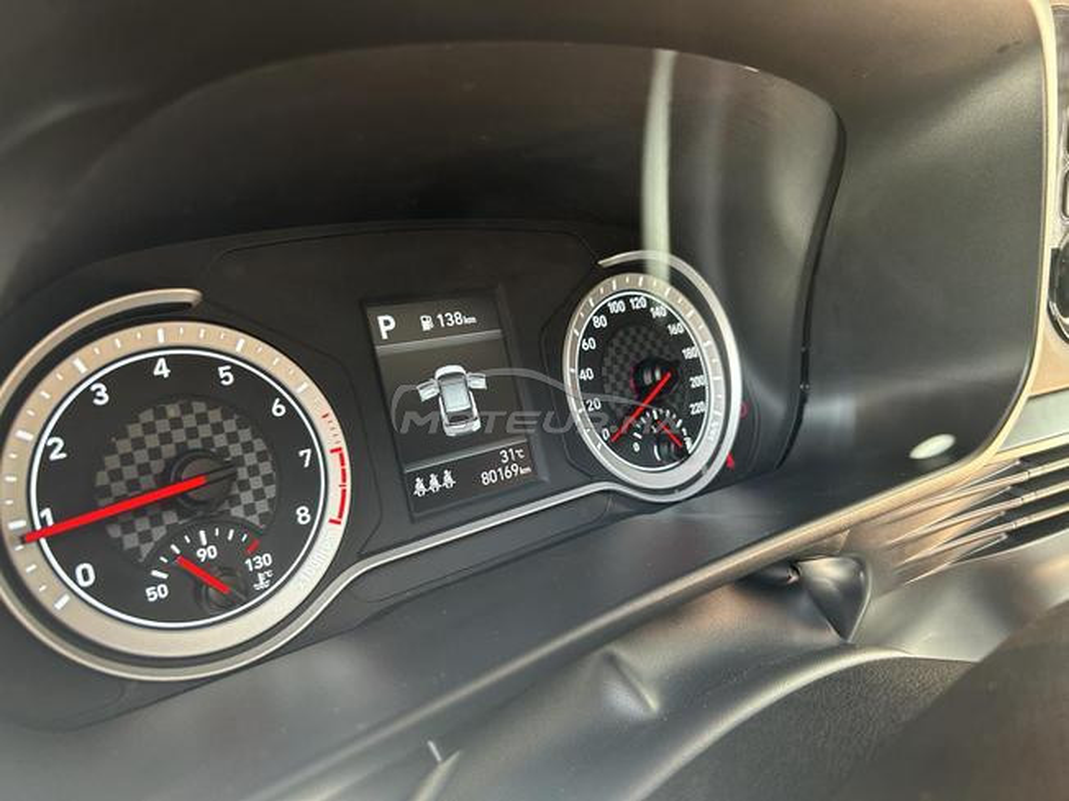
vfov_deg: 53.1
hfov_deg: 67.3
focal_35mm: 26
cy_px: 400
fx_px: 803
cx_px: 534
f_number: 1.5
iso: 125
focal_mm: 5.7
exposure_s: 1/50
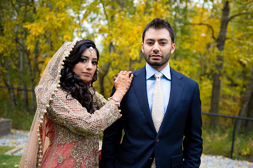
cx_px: 135
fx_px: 328
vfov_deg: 28.8
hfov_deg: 42.2
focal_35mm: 47
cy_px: 85
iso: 100
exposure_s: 1/200
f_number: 2.8
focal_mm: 42
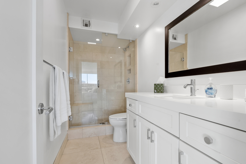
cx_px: 123
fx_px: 109
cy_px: 82
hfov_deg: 96.7
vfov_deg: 73.8
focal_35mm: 16
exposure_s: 1/1.67
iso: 125
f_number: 9
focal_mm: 16
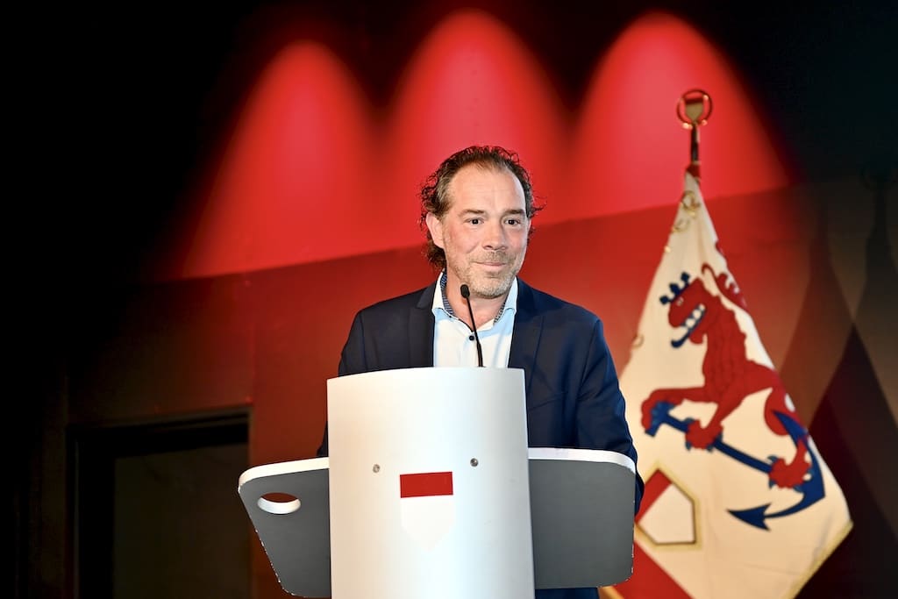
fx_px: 1746
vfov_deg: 19.5
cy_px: 300
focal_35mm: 70
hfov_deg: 28.8
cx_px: 449
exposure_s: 1/100
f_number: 2.8
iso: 500
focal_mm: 70
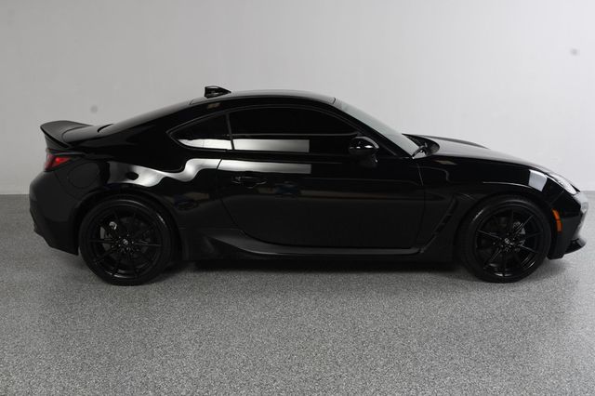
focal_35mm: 33
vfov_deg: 39.9
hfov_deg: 57.2
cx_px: 298
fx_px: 545
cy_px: 198
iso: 100
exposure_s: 1/160
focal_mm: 22
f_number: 10
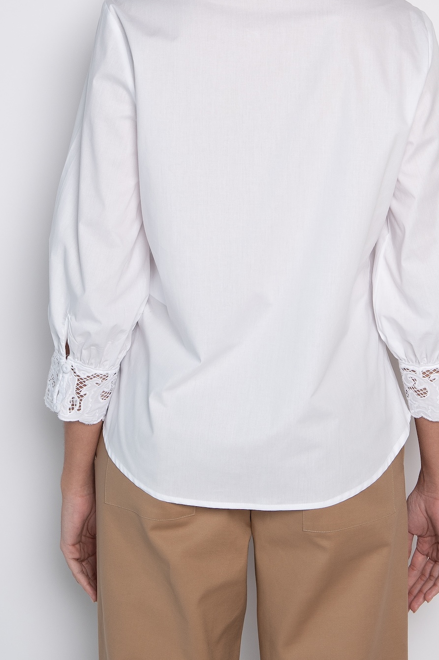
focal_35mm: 74
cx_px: 251
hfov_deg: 18.4
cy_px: 228
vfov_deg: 27.2
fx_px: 1355
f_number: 5
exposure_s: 1/125
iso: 200
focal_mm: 44
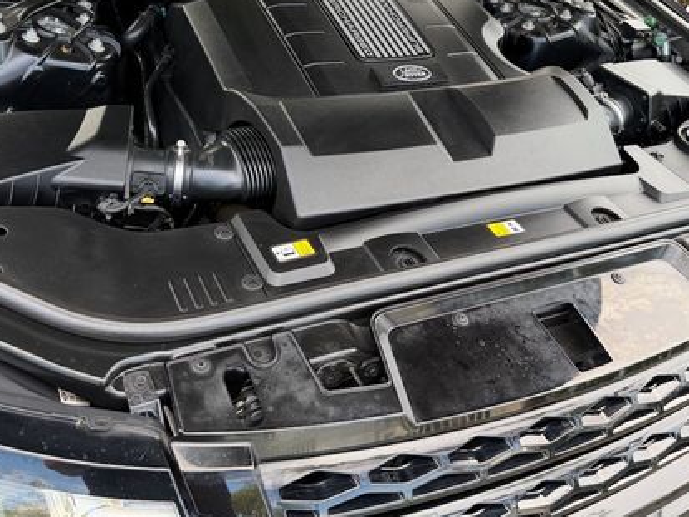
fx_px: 736
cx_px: 307
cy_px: 178
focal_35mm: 37
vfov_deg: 38.3
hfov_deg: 50.1
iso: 125
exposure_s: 1/244
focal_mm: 6.76
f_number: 1.78
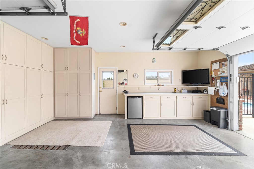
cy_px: 84
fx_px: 106
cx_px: 127
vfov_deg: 77.3
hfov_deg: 100.4
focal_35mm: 15
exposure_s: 1/40
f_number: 7.1
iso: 100
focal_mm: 10
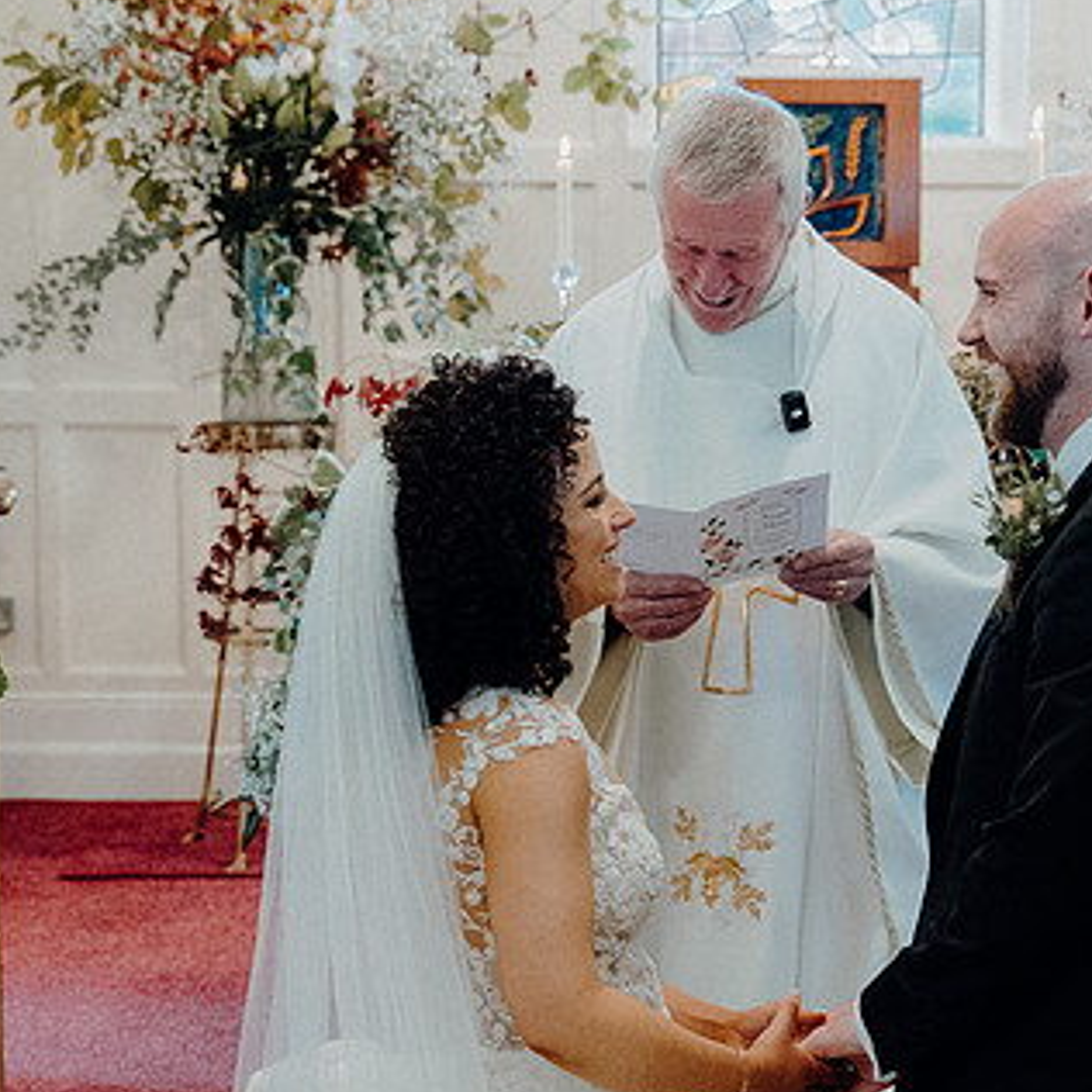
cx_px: 753
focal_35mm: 100
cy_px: 613
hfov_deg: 17.3
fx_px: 3569
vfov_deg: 17.4
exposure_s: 1/160
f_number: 3.5
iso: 2500
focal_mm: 43
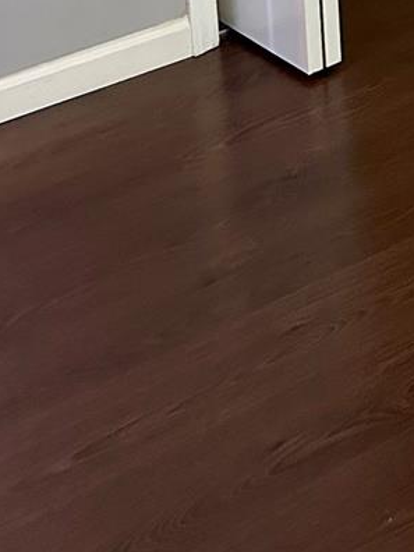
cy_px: -450
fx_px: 1483
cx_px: 710
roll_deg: -0.3
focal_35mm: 93
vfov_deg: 17.2
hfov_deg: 14.3
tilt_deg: -9.6
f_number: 1.78
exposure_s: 1/60
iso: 500
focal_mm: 6.86
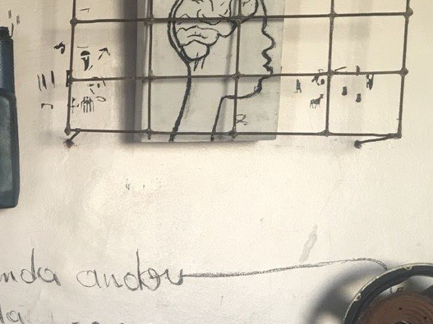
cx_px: -39
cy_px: 309
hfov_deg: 23.8
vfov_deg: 18.7
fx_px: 963
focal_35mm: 77
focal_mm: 4.15
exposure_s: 1/17
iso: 32
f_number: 2.2
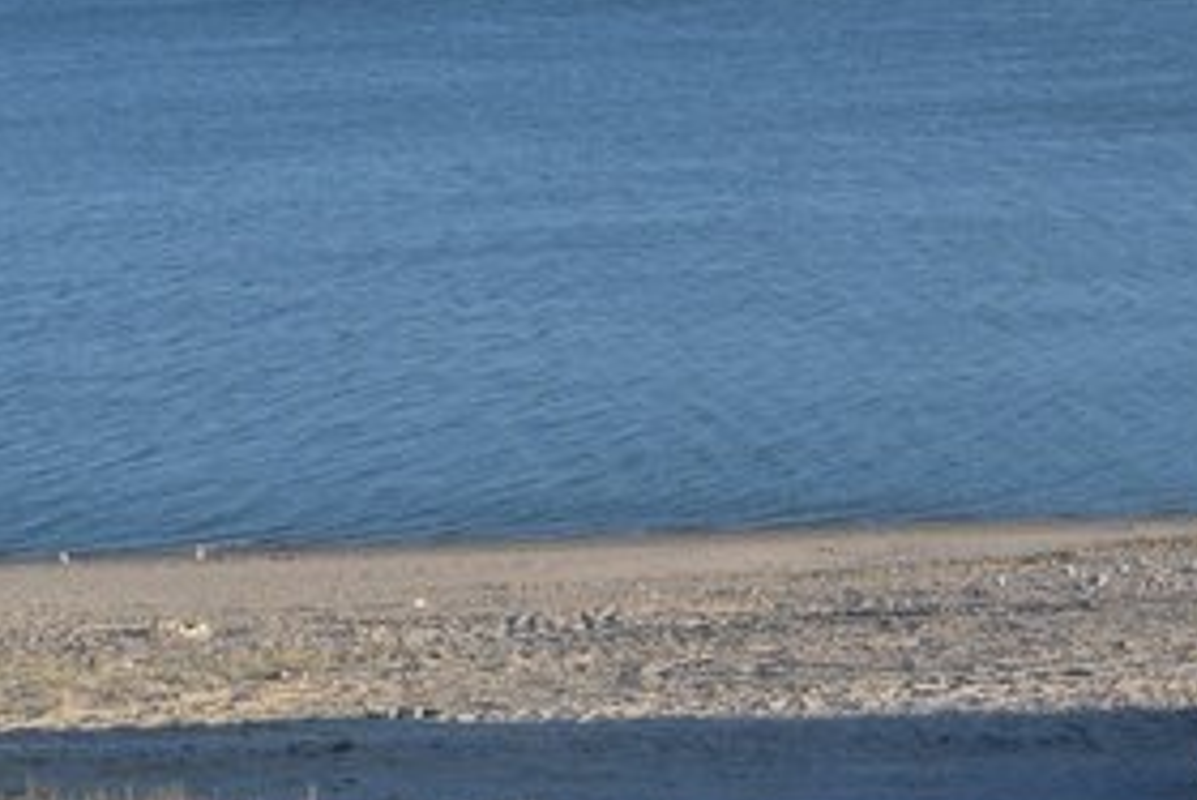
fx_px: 4058
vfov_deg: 11.2
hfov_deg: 16.6
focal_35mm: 122
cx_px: 966
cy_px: 68
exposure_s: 1/80
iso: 200
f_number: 14
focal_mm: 38
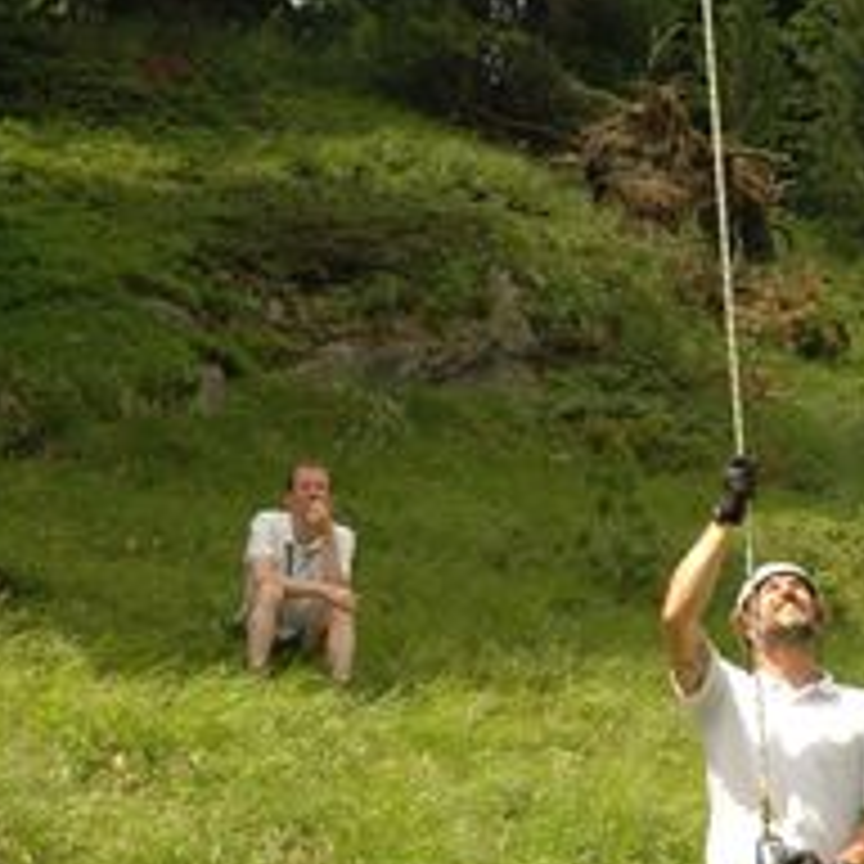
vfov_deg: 14.6
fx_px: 3364
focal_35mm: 119
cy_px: 202
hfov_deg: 14.5
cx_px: 738
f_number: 5.6
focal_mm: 35
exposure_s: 1/1000
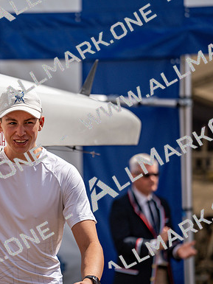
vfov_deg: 6.8
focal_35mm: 290
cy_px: 142
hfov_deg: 5.1
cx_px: 26
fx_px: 2378
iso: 100
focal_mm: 200
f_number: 4
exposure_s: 1/2500
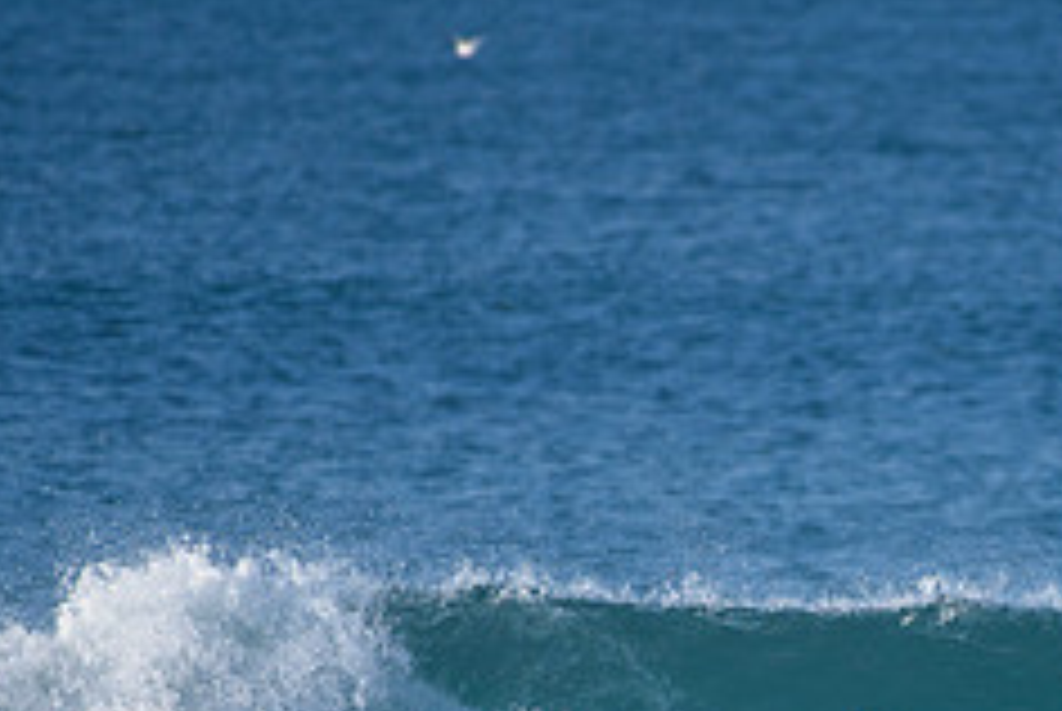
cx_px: 850
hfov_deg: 1.6
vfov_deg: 1.1
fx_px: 37511
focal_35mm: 1270
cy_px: 821
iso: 280
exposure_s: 1/2000
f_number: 5.6
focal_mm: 500
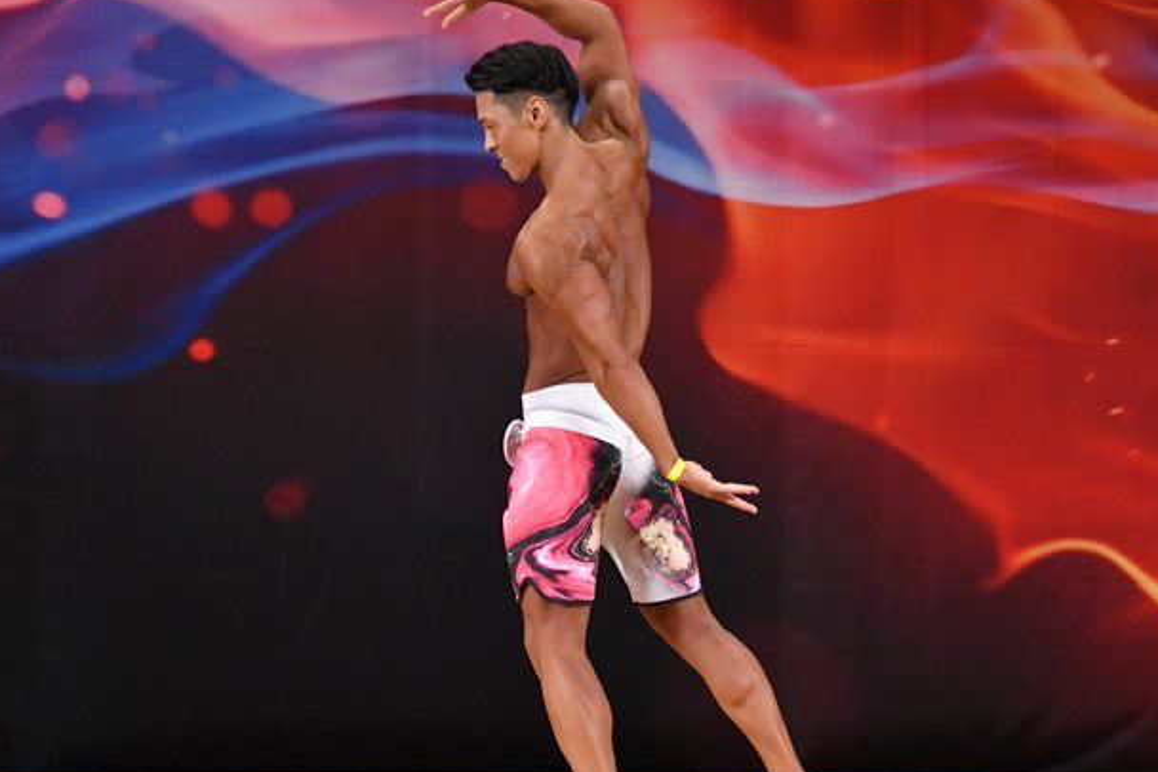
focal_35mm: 287
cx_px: 601
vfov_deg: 4.8
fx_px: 9229
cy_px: 450
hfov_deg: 7.2
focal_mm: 150
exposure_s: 1/400
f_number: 5.6
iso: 3200
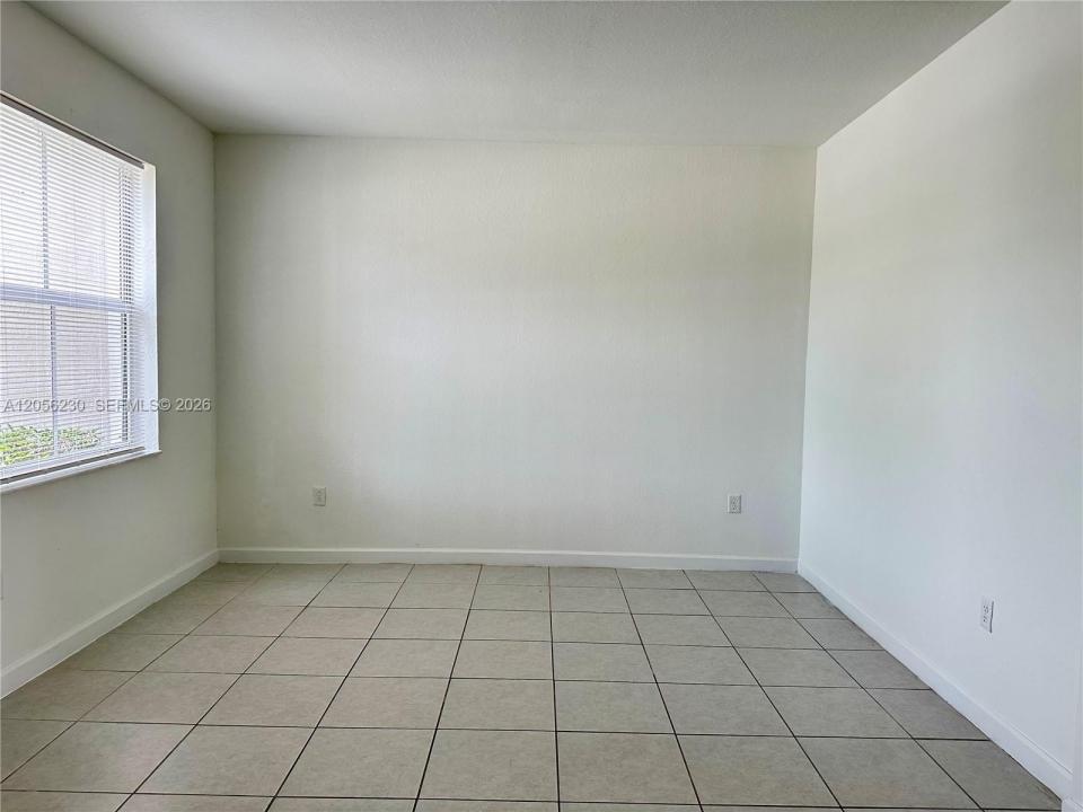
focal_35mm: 24
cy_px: 406
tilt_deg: -3.5
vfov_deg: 56.8
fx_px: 751
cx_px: 542
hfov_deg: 71.6
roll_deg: -1.2
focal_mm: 6.86
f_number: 1.78
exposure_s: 1/111
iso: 250
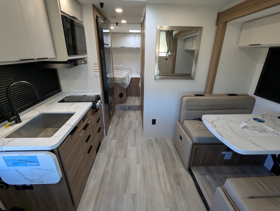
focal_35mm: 16
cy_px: 106
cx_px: 140
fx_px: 130
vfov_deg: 78.2
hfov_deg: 94.4
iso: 308
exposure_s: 1/153
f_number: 2.2
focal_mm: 2.35
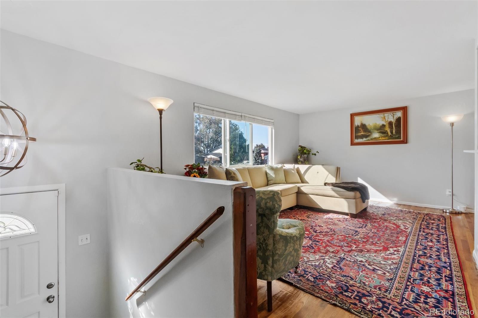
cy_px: 159
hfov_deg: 100.4
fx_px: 199
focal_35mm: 15
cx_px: 239
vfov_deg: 77.3
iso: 1000
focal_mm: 10
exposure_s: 1/200
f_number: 8
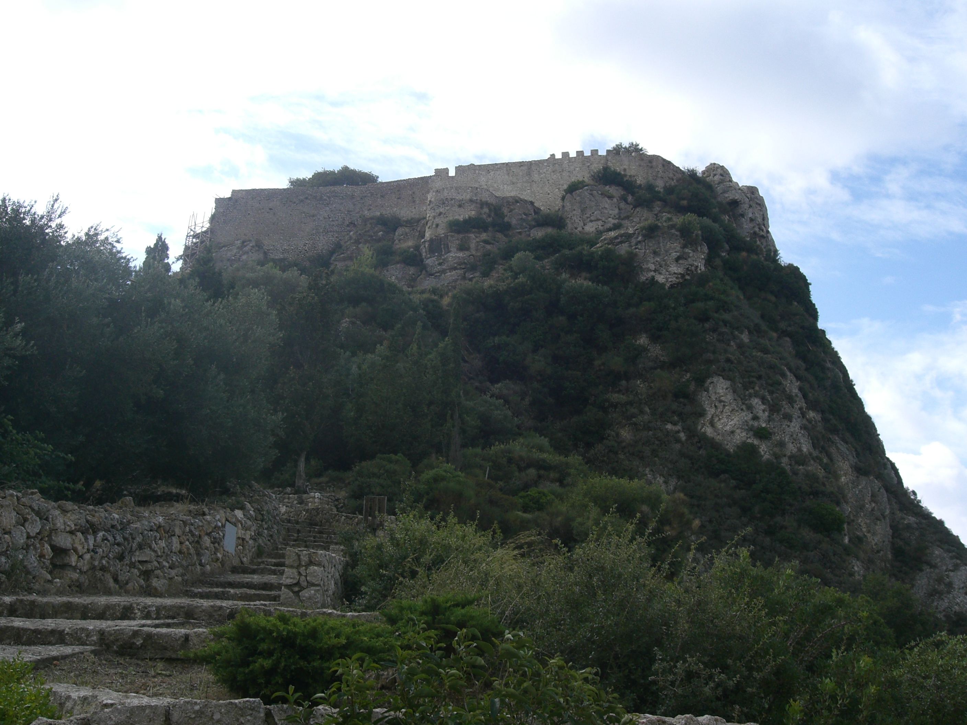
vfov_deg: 37.7
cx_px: 484
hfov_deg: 49.0
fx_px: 1062
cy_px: 362
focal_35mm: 38
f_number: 4.4
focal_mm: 6.3
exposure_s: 1/400
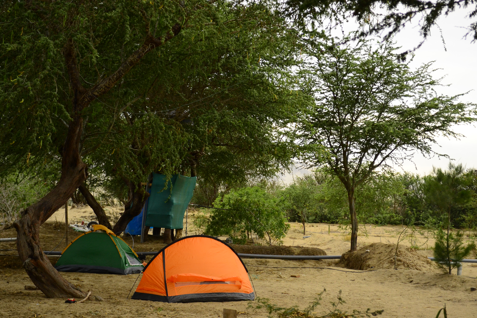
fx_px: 894
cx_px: 238
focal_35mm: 68
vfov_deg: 20.2
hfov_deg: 29.9
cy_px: 159
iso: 800
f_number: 5.6
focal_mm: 45
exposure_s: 1/100
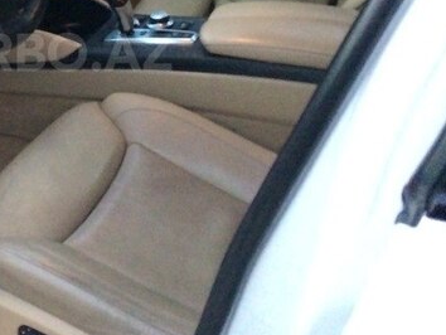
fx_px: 696
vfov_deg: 26.4
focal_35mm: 54
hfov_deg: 33.6
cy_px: 52
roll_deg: -1.2
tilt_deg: -26.7
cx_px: 43
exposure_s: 1/100
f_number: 2.2
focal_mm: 4.15
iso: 1000
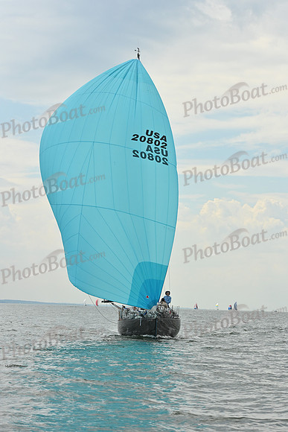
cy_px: 216
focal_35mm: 95
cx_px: 144
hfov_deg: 14.4
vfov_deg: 21.5
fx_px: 1139
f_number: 9
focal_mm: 95
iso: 320
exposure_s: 1/1250
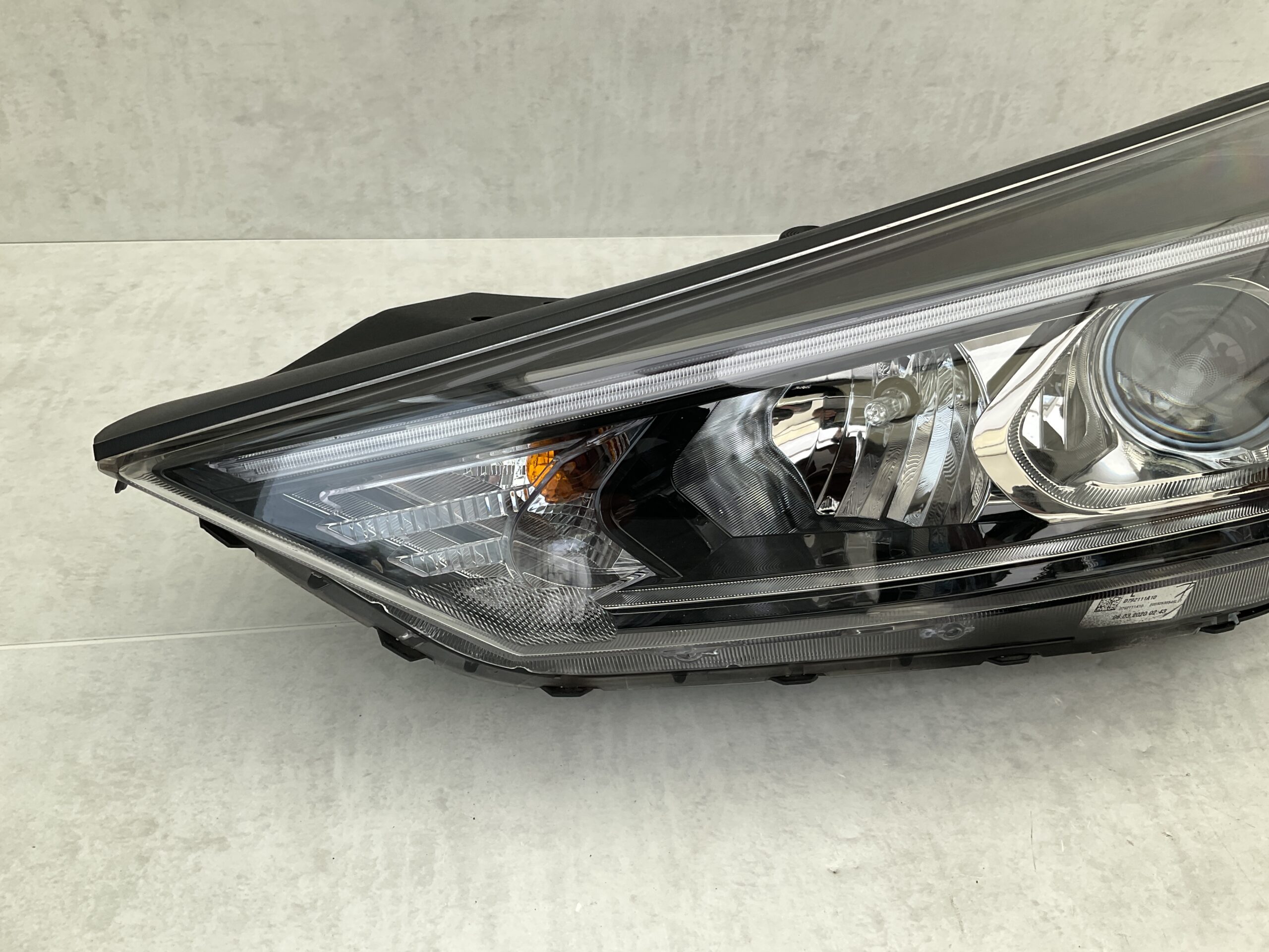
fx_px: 1063
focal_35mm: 29
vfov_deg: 48.2
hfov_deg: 61.7
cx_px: 634
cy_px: 476
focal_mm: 3
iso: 16
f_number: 1.8
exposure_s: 1/509
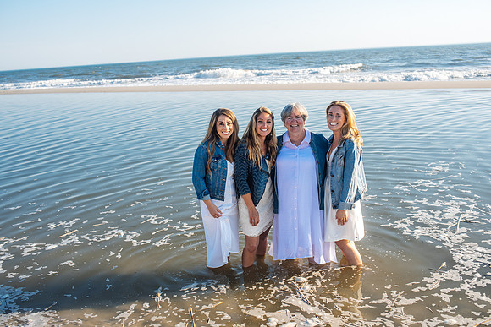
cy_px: 164
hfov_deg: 52.8
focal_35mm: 36
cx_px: 246
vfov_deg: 36.7
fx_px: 494
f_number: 4.5
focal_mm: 35
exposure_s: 1/500
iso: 160
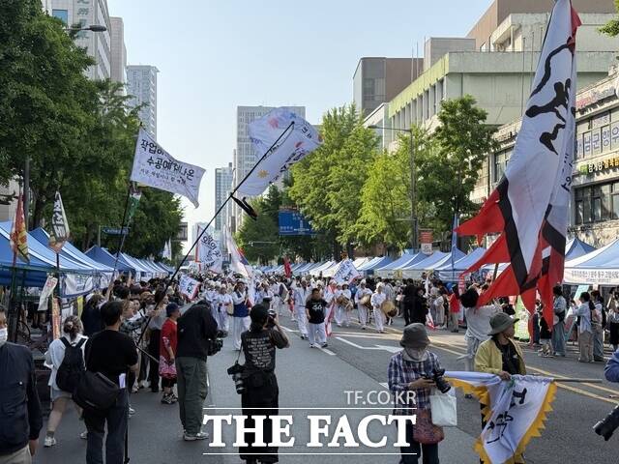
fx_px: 858
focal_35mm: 48
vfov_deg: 30.3
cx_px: 310
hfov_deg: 39.7
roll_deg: -2.1
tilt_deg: +2.9
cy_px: 232
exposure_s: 1/1484
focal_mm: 6.76
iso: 64
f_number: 1.78
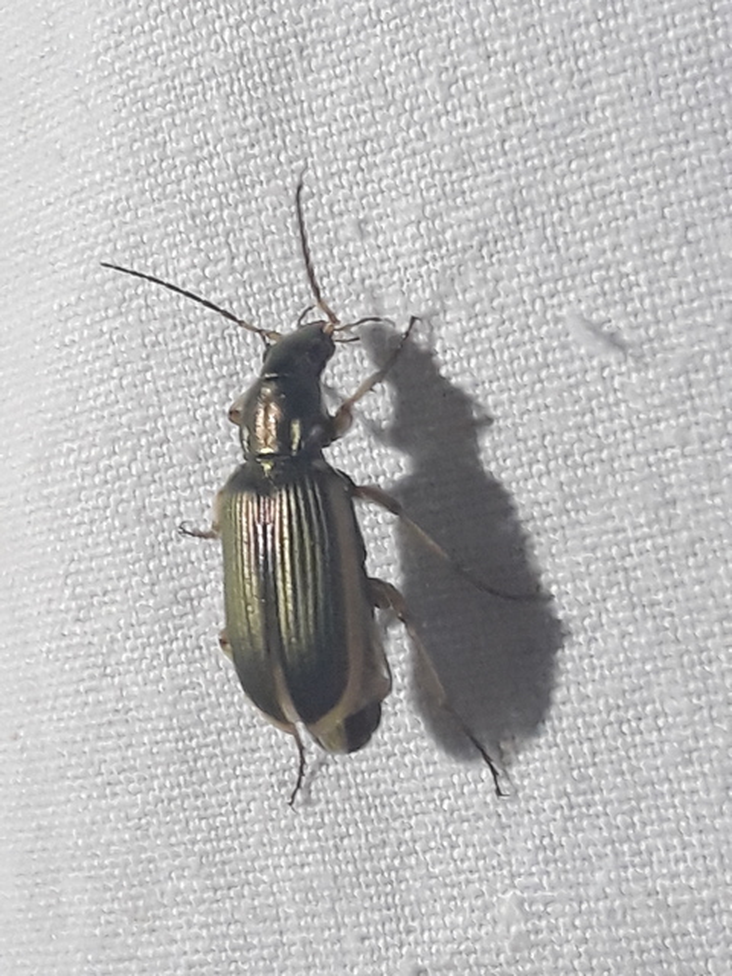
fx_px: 761
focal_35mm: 27
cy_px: 488
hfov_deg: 51.4
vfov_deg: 65.3
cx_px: 366
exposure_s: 1/50
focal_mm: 3.71
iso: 250
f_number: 1.7
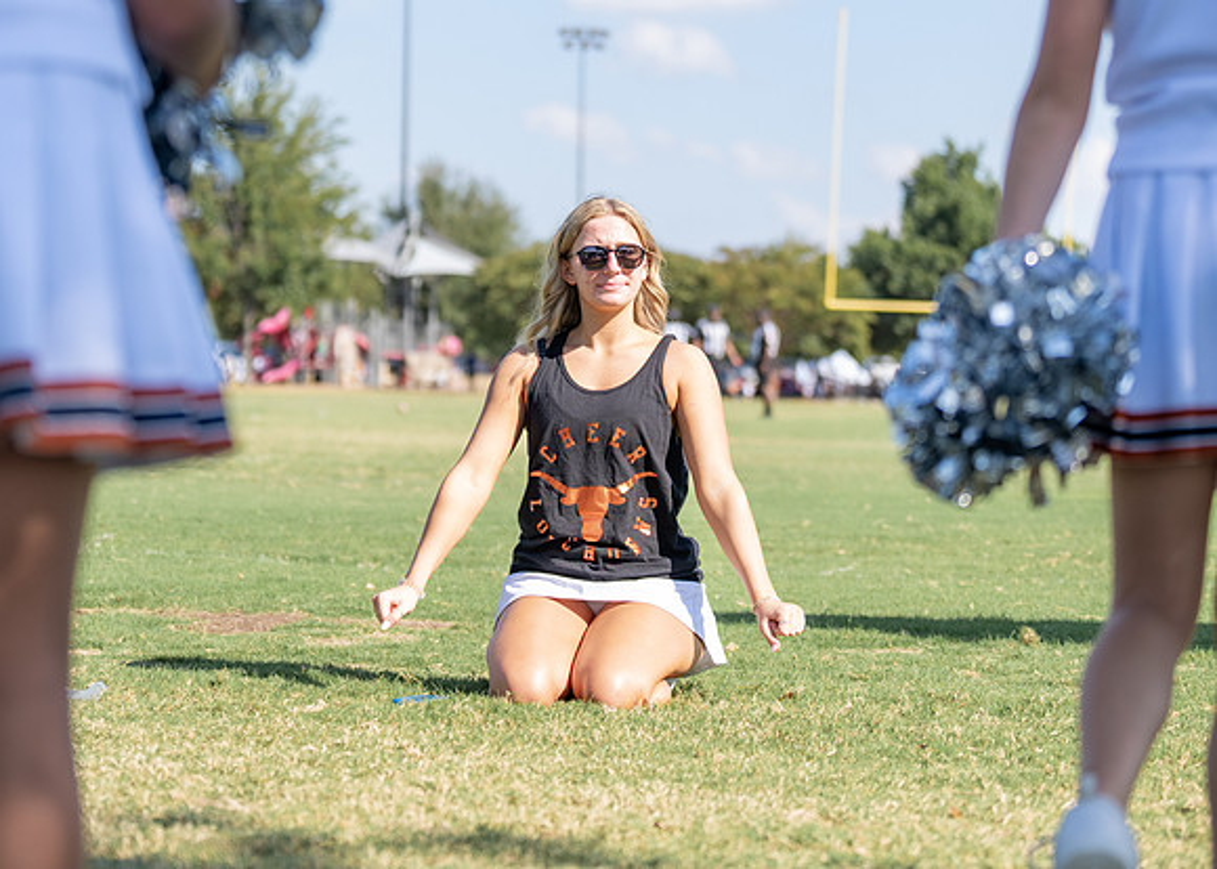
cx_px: 563
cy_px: 366
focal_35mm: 110
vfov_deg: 13.0
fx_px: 3817
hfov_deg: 18.1
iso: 160
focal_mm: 70
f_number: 2.8
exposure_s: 1/1250
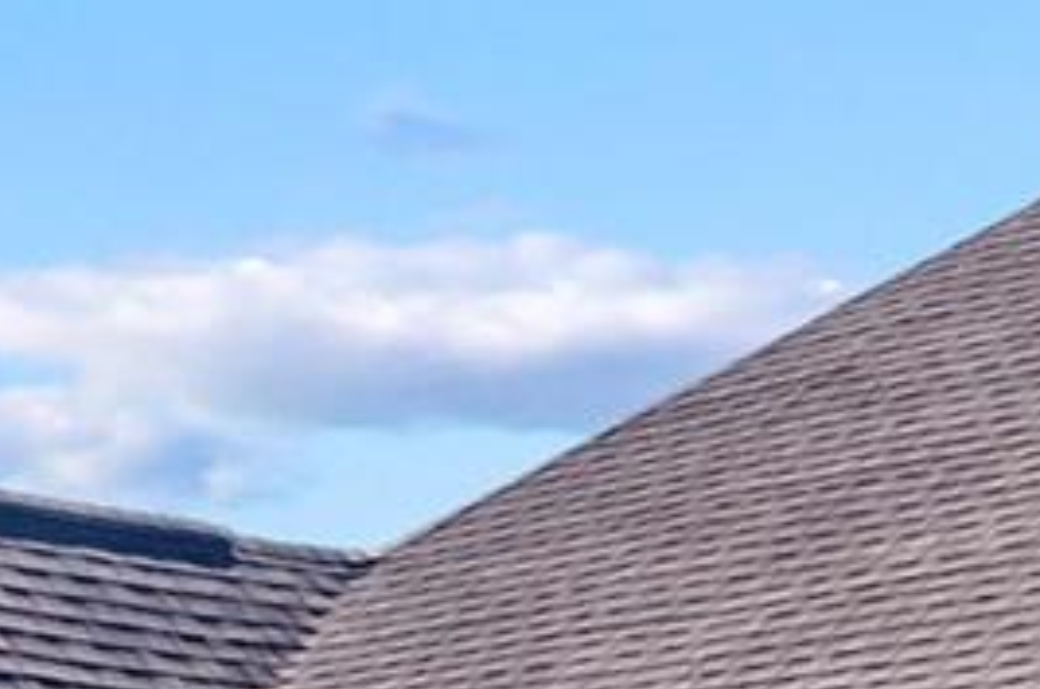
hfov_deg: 11.4
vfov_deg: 7.7
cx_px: 1831
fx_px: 4873
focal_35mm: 169
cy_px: 1407
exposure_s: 1/800
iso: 110
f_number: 2.8
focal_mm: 8.38
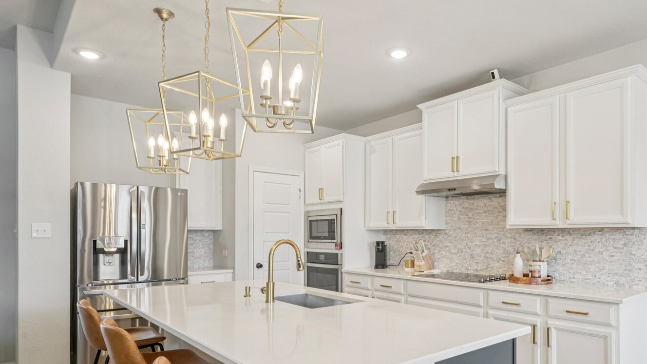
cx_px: 387
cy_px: 231
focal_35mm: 23
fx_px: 395
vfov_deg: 49.0
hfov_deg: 77.8
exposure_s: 1/50
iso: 800
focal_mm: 18
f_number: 9
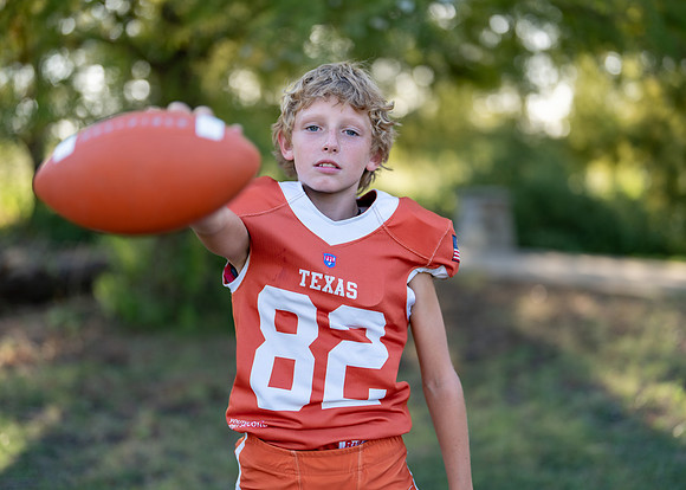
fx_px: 1021
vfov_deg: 27.0
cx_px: 343
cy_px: 245
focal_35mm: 52
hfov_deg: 37.2
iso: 100
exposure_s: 1/1250
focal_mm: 50
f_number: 1.2
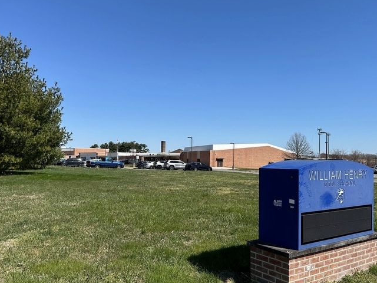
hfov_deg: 60.0
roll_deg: -1.4
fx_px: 327
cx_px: 193
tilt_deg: +1.6
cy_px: 152
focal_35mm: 30
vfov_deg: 46.8
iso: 80
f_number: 1.78
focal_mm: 6.86
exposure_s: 1/5000
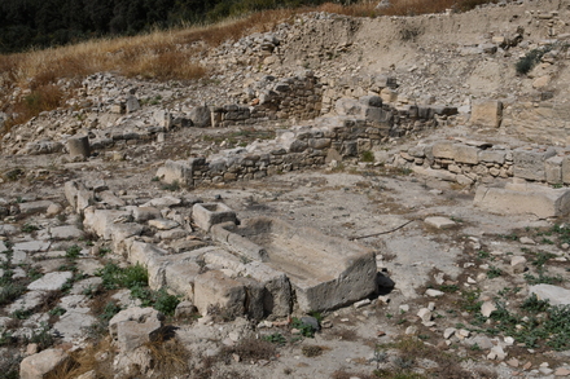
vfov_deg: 36.8
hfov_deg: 53.1
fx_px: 570
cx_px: 285
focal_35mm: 36
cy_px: 190
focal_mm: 24
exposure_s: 1/250
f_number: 20
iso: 200
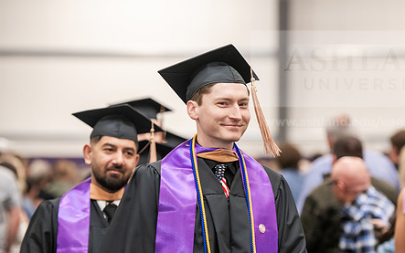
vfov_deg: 7.3
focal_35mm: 180
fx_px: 1987
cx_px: 223
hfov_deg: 11.6
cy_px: 141
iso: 2500
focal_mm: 135
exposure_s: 1/200
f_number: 3.2
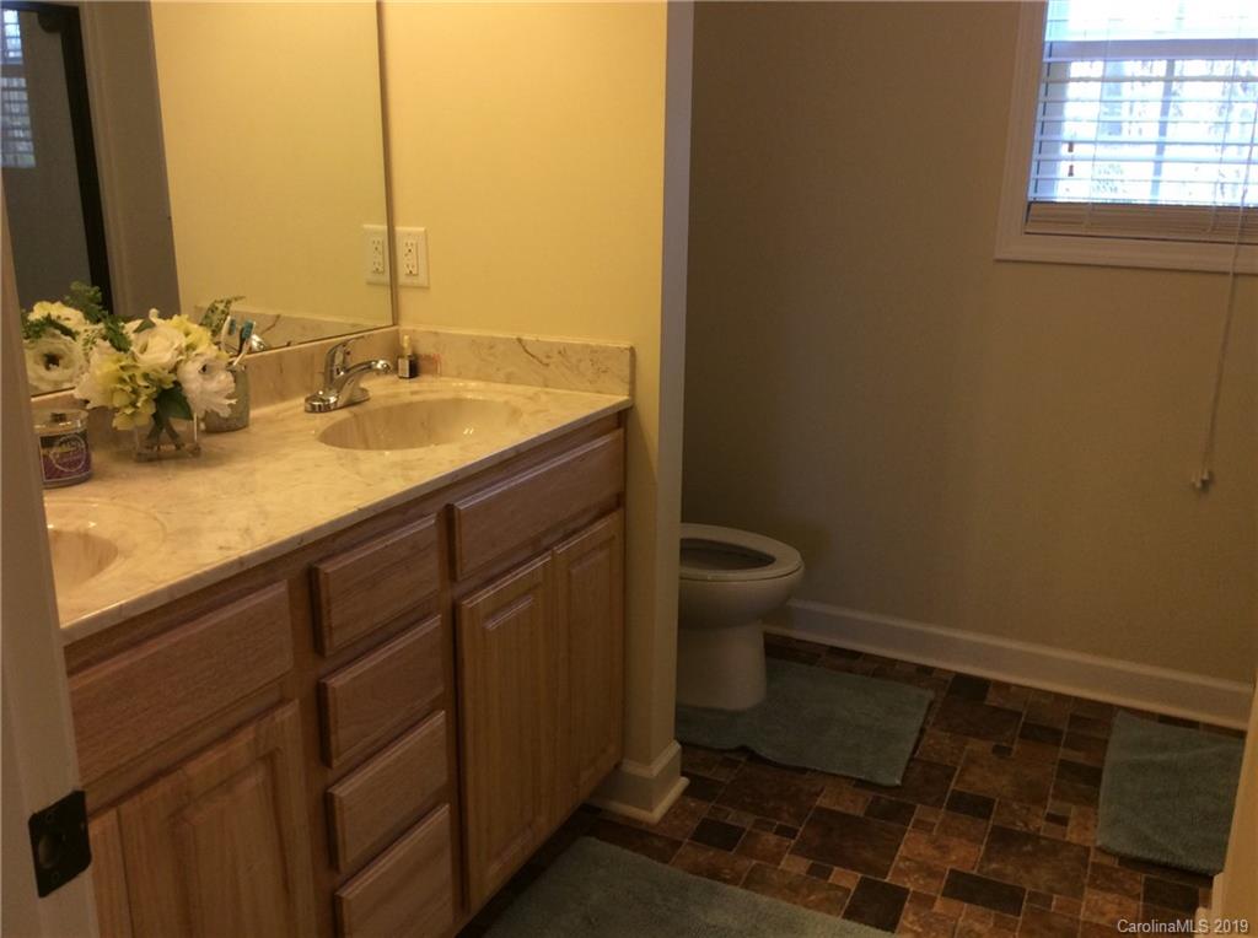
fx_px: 1161
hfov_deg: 56.9
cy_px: 469
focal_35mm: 32
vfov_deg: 44.0
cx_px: 629
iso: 64
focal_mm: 3.3
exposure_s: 1/24
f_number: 2.4
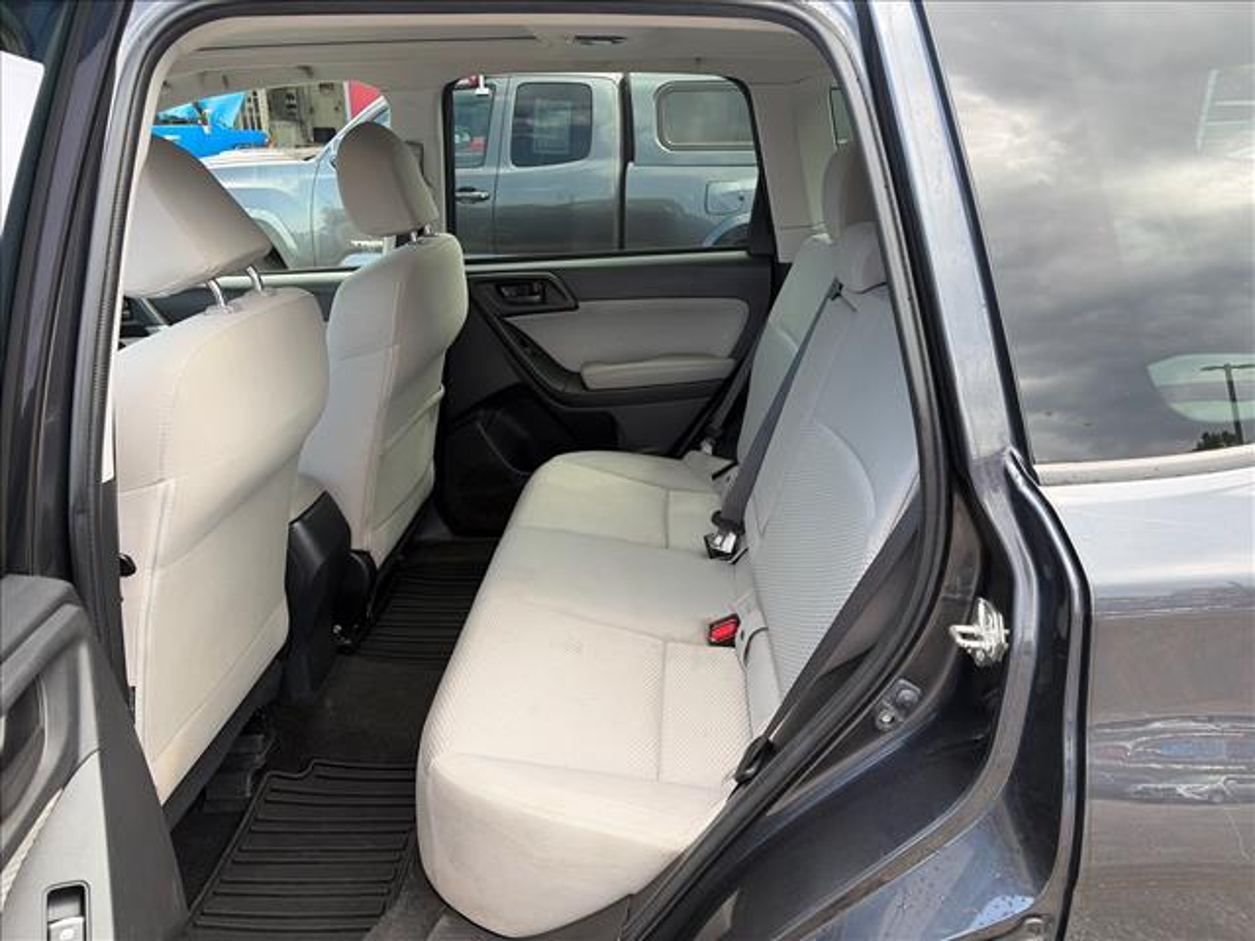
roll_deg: -0.2
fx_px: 943
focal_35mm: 26
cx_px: 628
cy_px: 470
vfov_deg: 53.1
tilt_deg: -20.9
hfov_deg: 67.3
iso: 40
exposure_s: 1/223
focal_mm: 5.96
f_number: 1.6
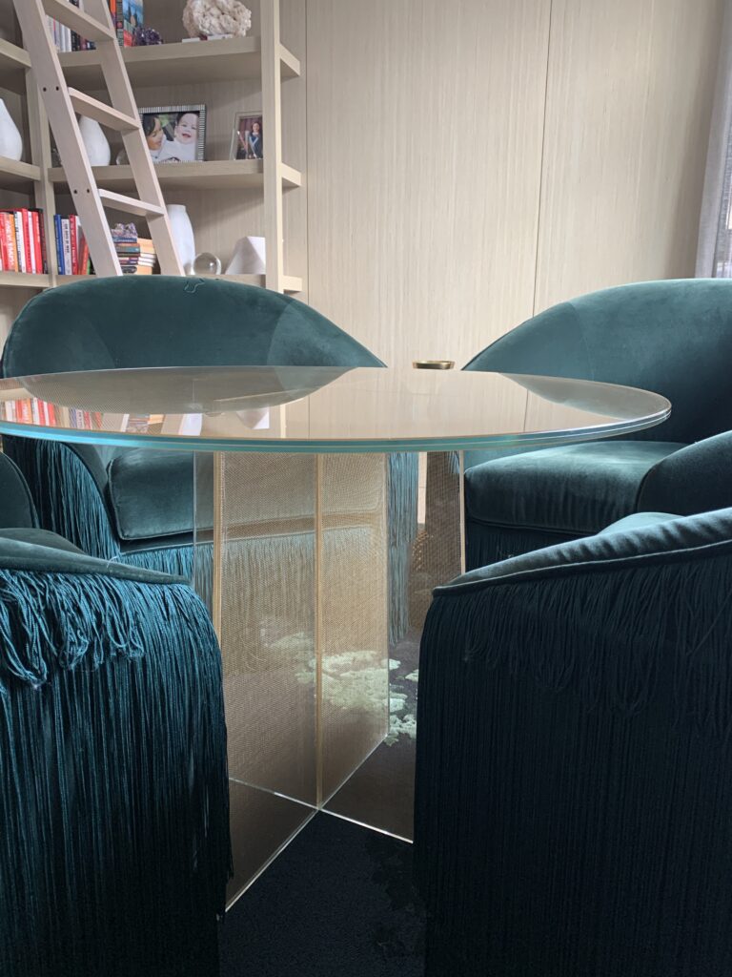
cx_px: 366
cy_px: 488
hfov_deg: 53.1
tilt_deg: -12.1
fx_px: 733
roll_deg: +0.4
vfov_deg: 67.3
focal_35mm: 26
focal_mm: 4.25
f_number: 1.8
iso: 125
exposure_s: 1/60
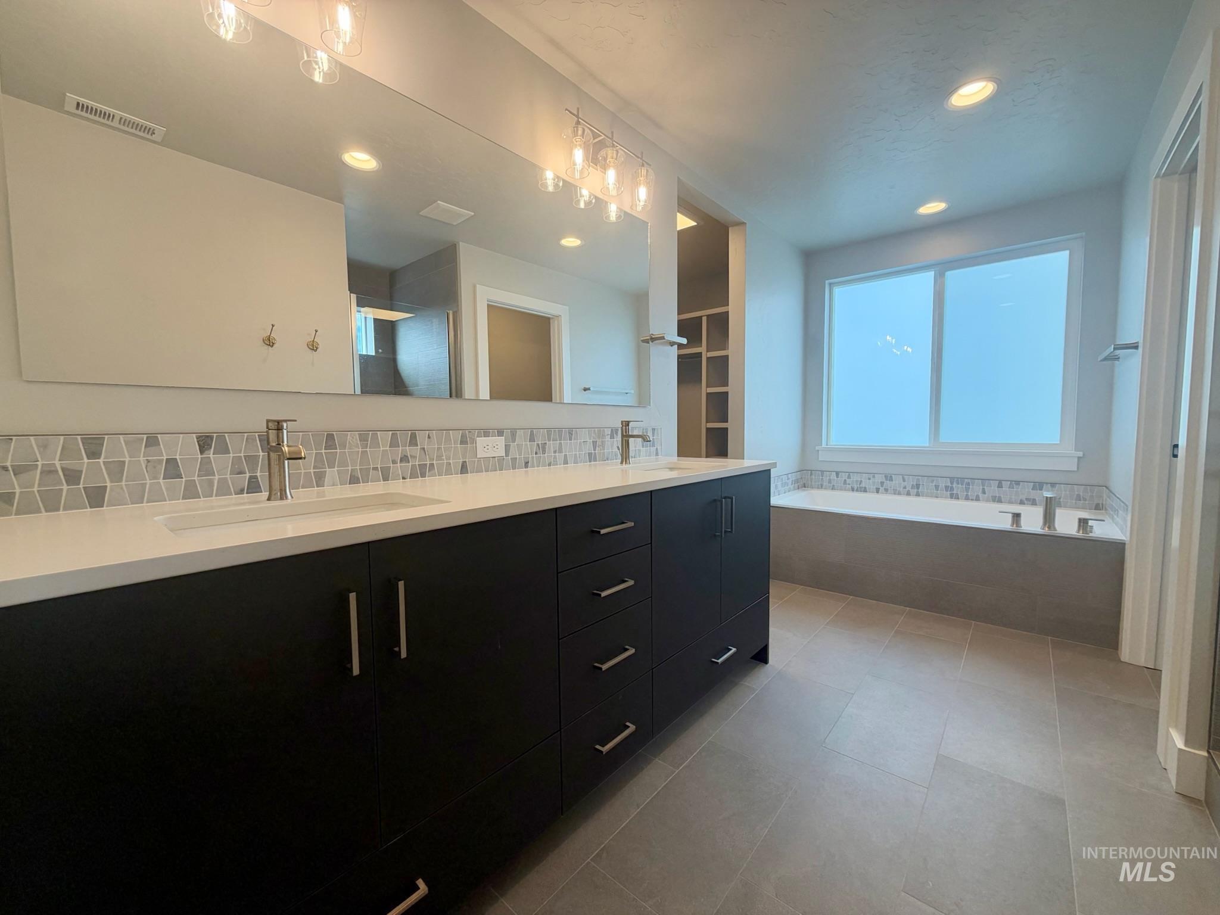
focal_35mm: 14
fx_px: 493
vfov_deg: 85.7
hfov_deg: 102.1
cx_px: 610
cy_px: 458
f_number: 2.2
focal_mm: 2.22
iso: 80
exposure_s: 1/120
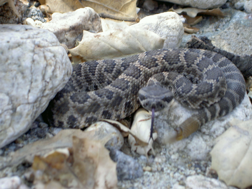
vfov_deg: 14.8
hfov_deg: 19.6
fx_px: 728
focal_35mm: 100
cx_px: 126
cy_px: 94
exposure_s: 1/20
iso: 100
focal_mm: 20.6
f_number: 4.5
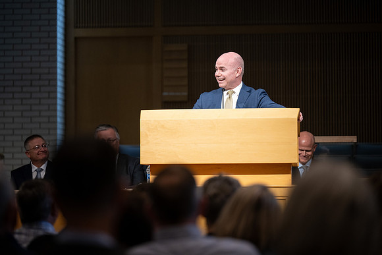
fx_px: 1698
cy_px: 128
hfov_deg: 12.8
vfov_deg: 8.6
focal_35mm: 160
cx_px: 191
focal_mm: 160
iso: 1250
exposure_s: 1/400
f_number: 2.8
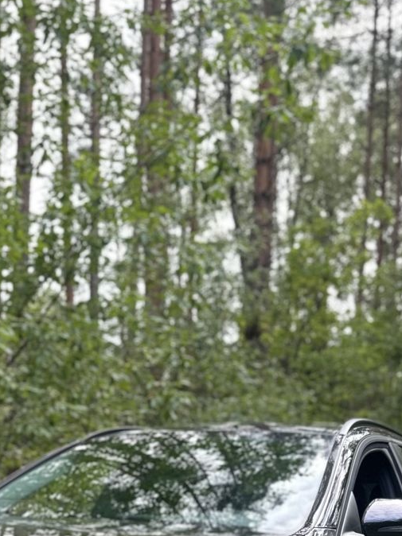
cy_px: 588
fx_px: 883
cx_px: 68
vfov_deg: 30.3
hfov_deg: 25.1
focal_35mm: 57
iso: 80
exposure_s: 1/356
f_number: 1.78
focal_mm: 6.86
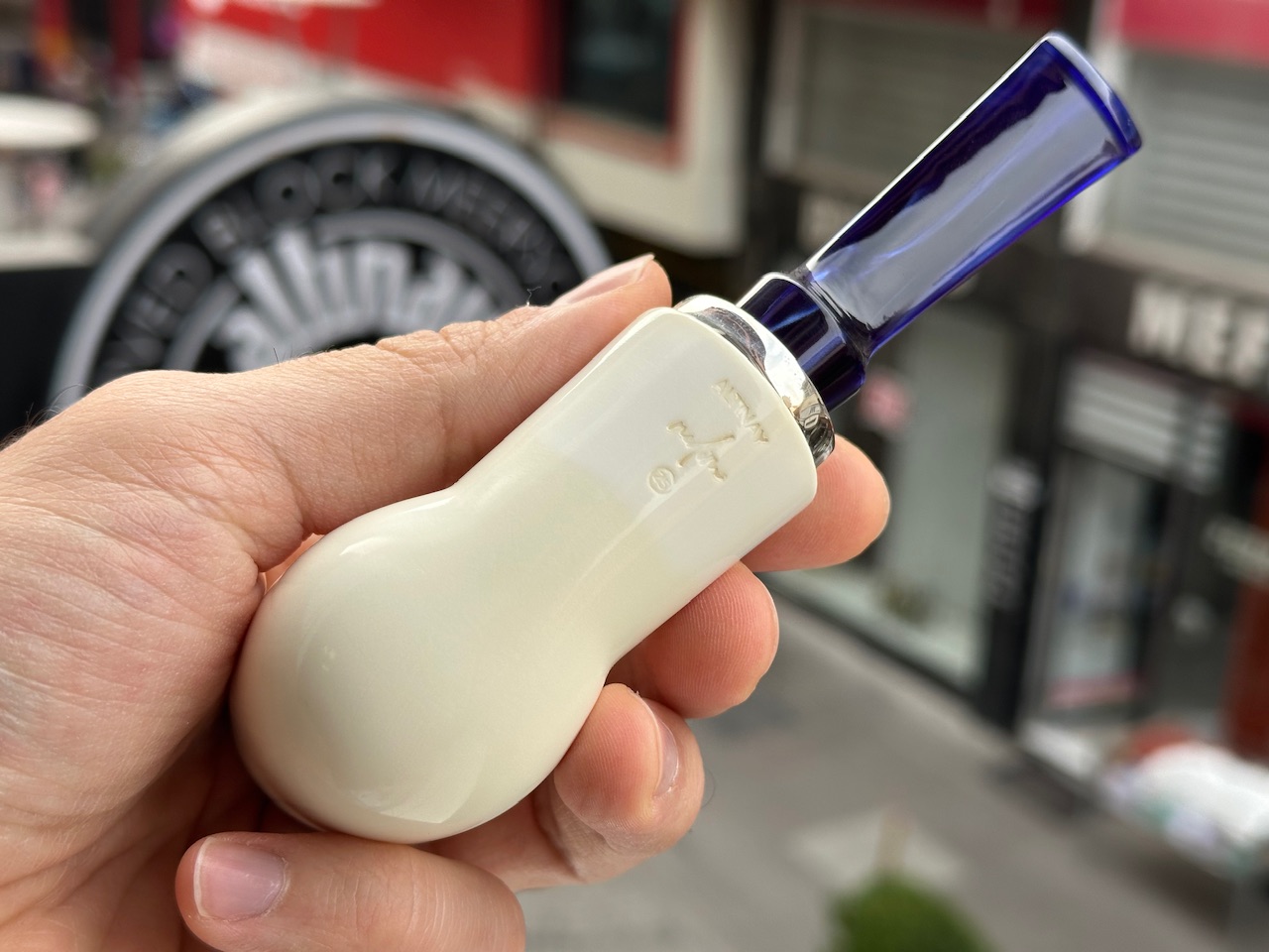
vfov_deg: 30.3
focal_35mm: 48
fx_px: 1760
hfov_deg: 39.7
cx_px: 634
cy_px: 476
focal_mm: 6.86
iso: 64
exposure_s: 1/740
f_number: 1.78
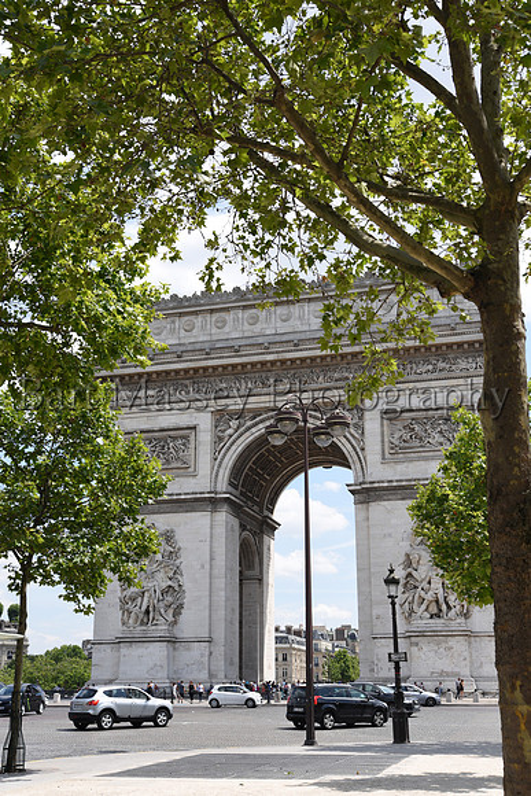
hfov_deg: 29.9
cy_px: 398
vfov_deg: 43.6
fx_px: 995
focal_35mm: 45
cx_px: 266
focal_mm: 45
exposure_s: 1/160
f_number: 7.1
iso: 64
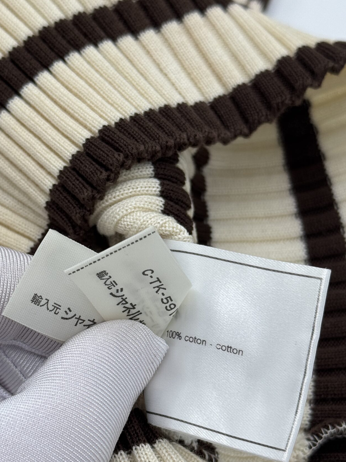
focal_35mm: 74
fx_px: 987
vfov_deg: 26.3
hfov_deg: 19.9
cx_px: 128
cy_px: 262
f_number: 1.78
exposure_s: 1/672
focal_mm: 6.76
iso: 64
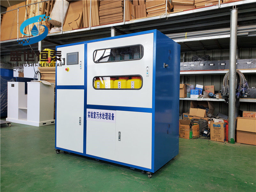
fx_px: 192
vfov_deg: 53.1
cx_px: 128
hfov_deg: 67.3
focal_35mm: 26
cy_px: 96
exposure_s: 1/138
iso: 50
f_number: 2.4
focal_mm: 4.3
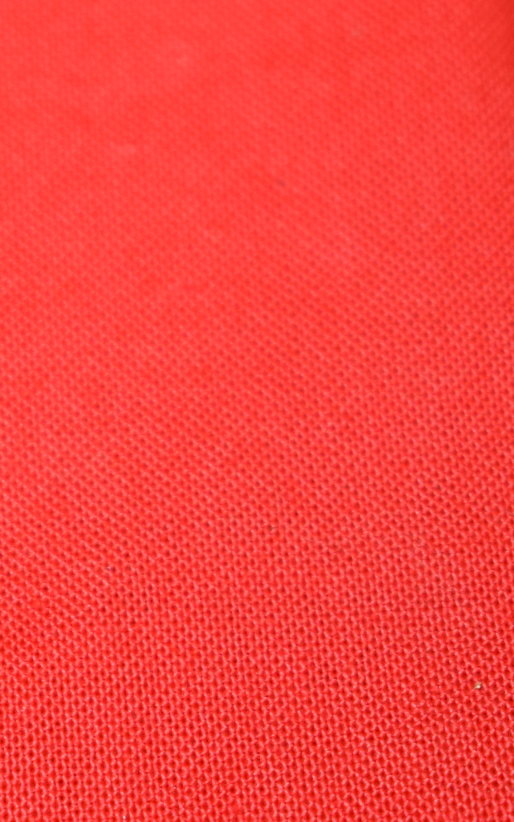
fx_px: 4101
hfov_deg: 7.0
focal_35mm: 183
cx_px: -443
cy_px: 179
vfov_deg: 11.4
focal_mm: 48
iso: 800
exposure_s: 1/100
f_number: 5.3
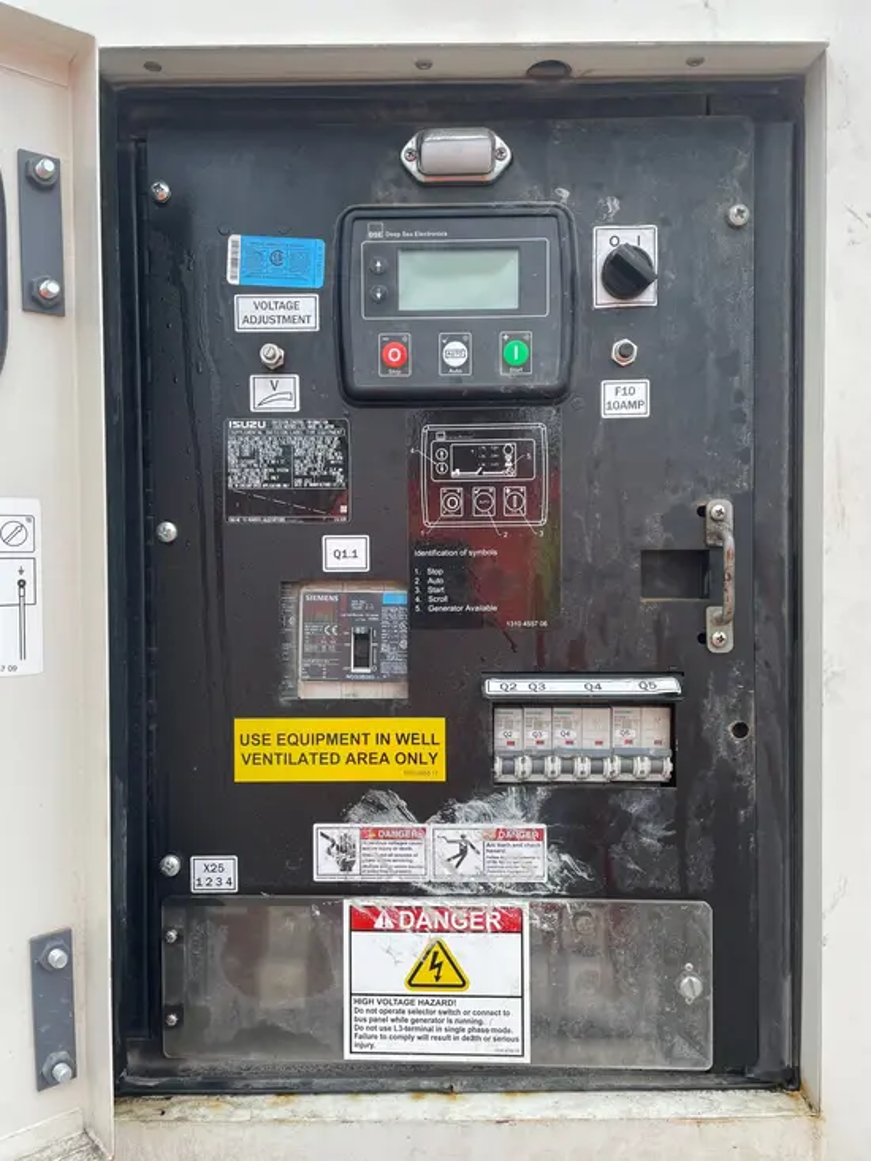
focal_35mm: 26
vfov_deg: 67.3
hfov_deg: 53.1
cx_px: 436
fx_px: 872
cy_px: 580
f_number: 1.6
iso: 40
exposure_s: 1/121
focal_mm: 4.2
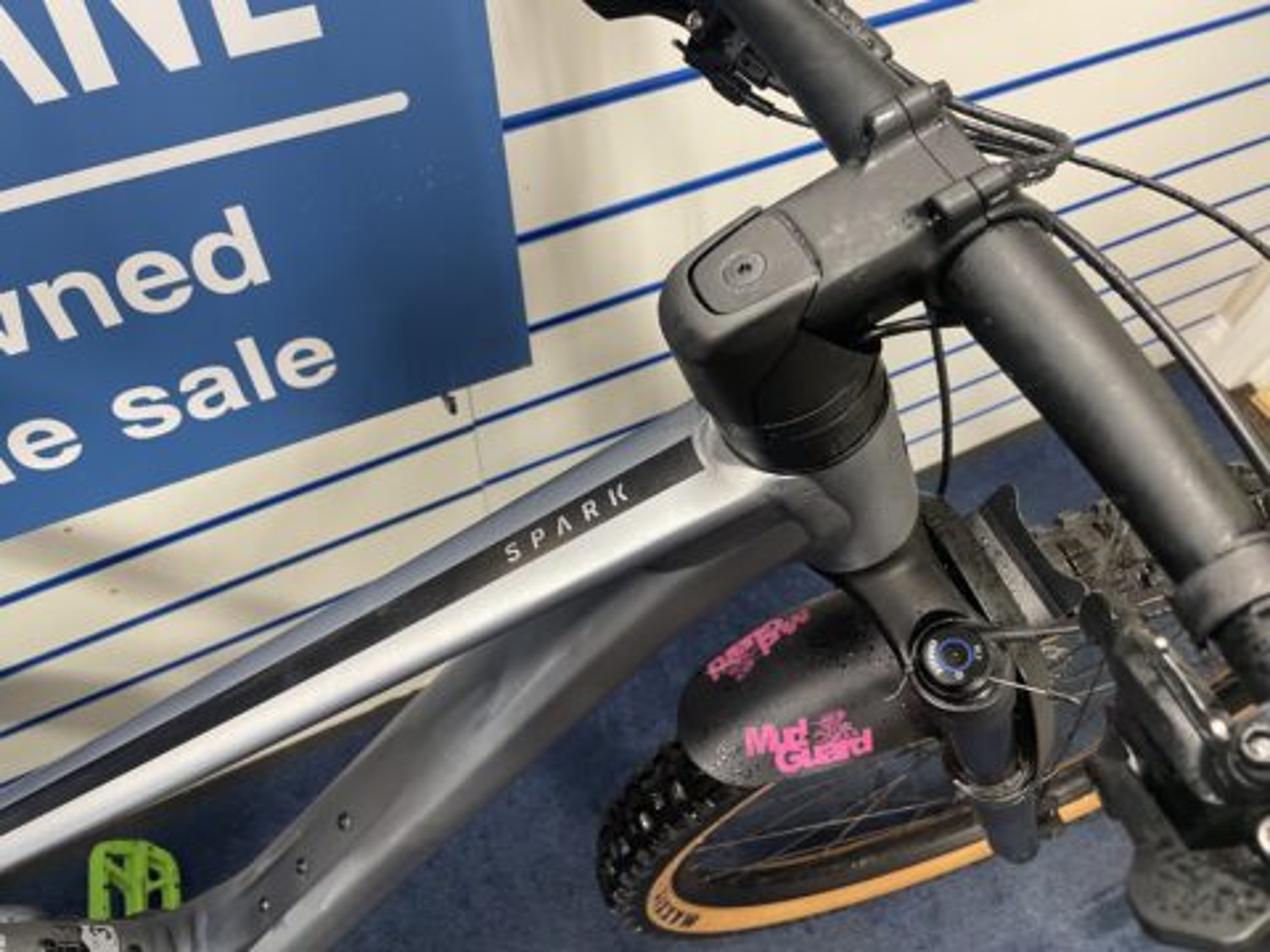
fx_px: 954
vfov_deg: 53.1
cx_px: 635
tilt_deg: -57.6
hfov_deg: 67.3
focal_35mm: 26
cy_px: 476
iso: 160
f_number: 1.6
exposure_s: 1/50
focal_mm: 4.2
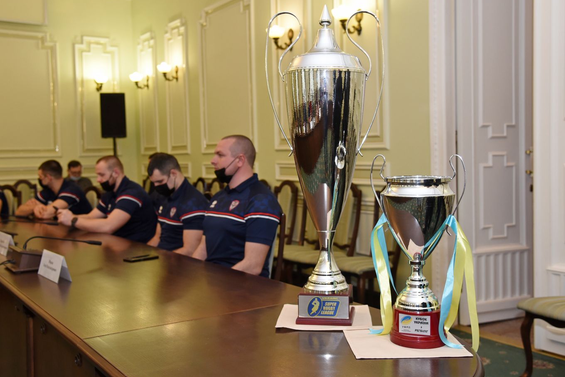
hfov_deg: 54.4
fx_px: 549
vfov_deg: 37.9
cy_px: 184
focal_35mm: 35
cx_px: 284
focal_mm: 34
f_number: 4
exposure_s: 1/200
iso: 1250
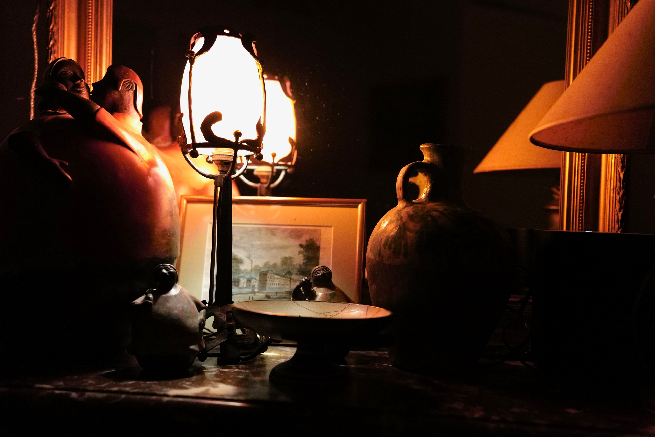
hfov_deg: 54.4
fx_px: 637
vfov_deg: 37.9
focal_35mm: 35
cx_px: 328
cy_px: 218
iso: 6400
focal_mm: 35
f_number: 2.8
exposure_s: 1/125
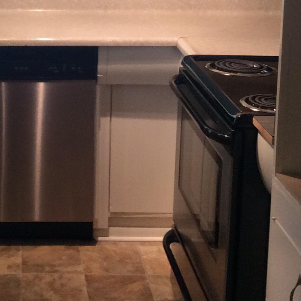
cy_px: 8
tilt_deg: -10.3
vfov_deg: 20.1
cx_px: 19
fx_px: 826
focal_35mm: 84
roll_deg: -2.9
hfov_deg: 20.2
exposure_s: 1/24
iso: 80
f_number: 2.4
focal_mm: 3.3
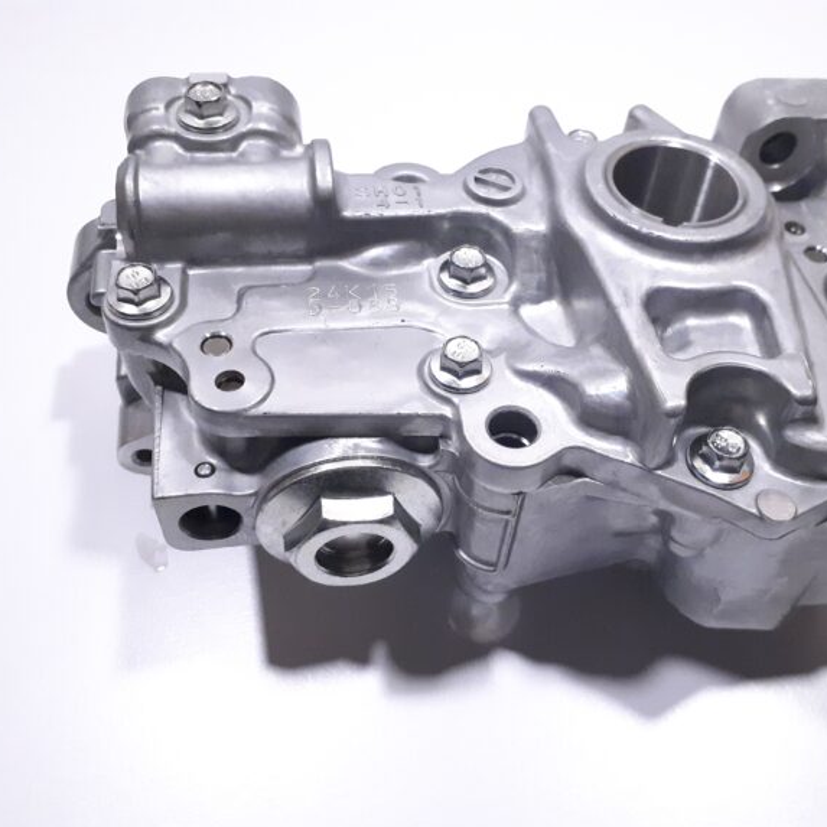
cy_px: 414
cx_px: 511
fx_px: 865
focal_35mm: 32
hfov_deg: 50.6
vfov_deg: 51.1
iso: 800
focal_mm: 3.6
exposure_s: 1/261
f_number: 1.9
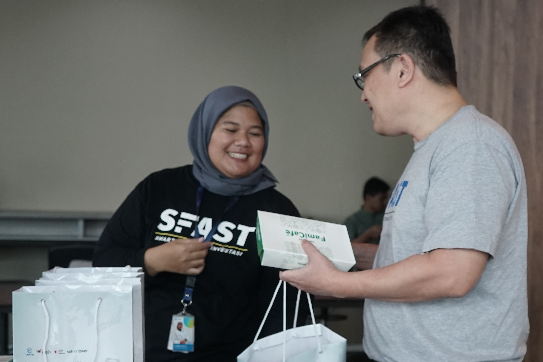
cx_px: 311
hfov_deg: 33.9
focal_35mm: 59
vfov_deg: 22.9
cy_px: 223
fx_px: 890
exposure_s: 1/80
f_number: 3.5
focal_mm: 28
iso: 1000
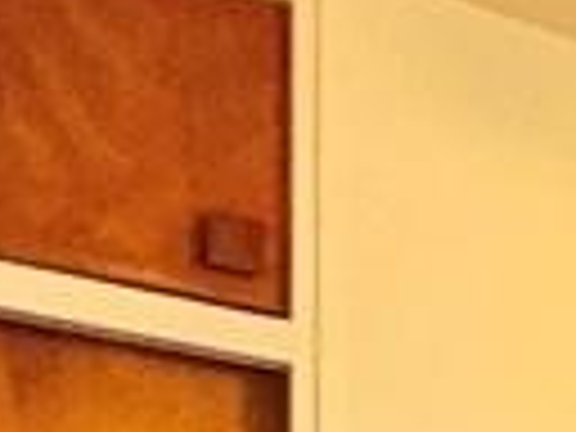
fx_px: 1864
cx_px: 1188
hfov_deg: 14.3
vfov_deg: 11.8
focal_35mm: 112
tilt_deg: +1.0
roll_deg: -0.7
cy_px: 882
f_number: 2.2
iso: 125
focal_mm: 2.22
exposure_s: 1/120
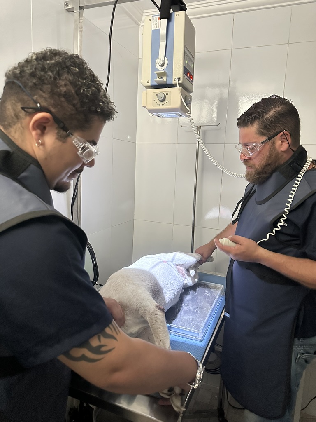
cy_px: 211
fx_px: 292
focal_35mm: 24
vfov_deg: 71.6
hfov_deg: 56.8
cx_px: 158
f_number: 1.78
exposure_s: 1/35
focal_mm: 6.86
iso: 1000
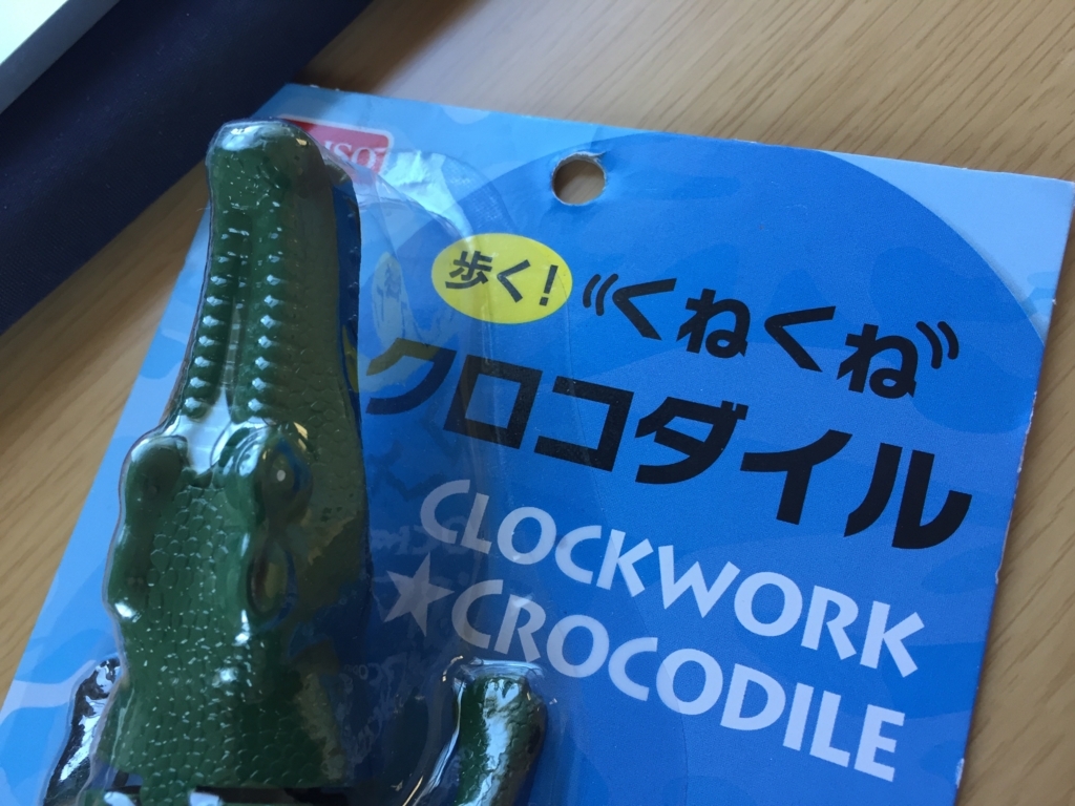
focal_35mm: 29
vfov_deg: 48.2
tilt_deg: -68.8
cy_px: 403
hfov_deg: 61.7
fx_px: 901
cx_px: 538
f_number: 2.2
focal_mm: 4.15
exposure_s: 1/33
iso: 32
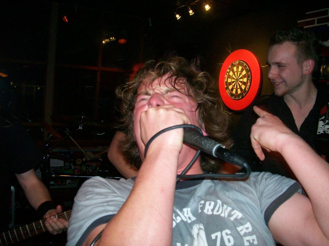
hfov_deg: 51.4
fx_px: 342
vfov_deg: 39.6
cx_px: 164
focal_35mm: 36
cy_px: 123
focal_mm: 6
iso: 140
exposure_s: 1/45.3
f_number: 2.7
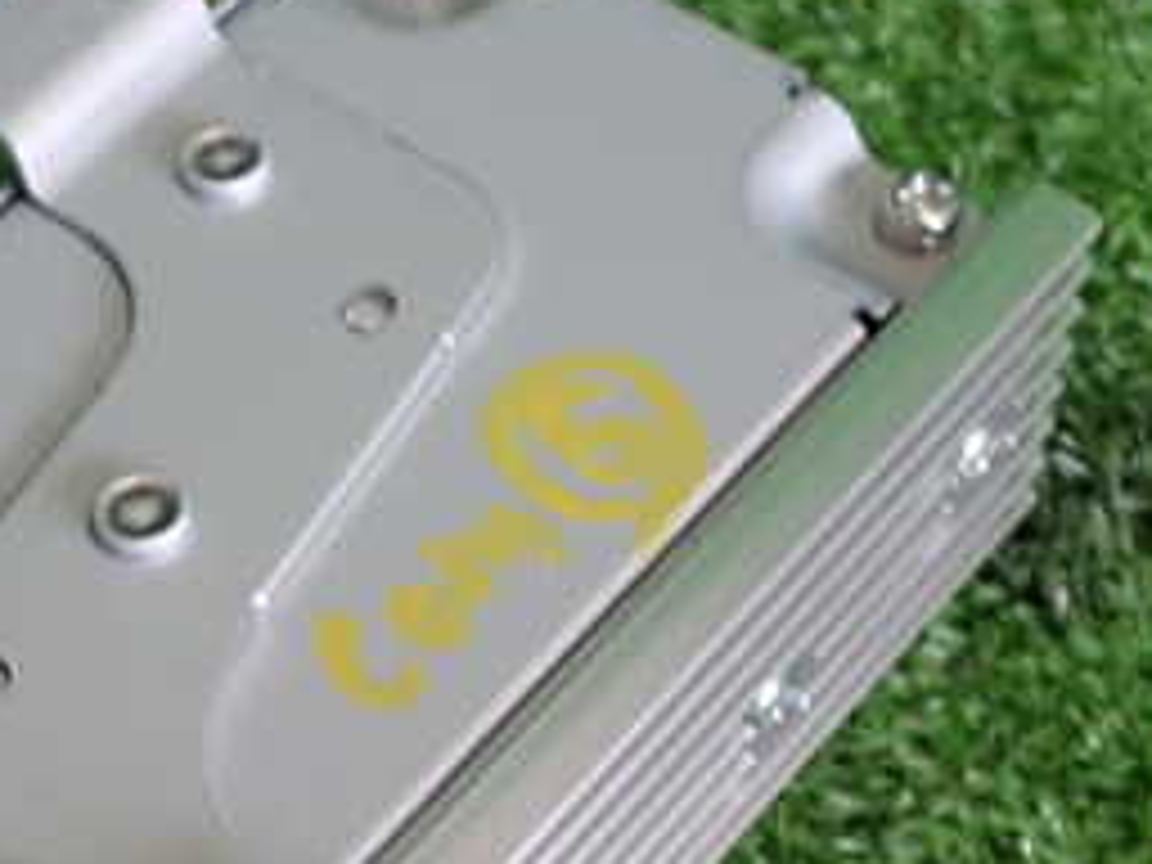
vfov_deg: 15.3
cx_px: 256
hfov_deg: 20.2
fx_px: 3195
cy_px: 698
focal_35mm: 96
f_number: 2.8
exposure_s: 1/40
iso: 500
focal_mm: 7.31
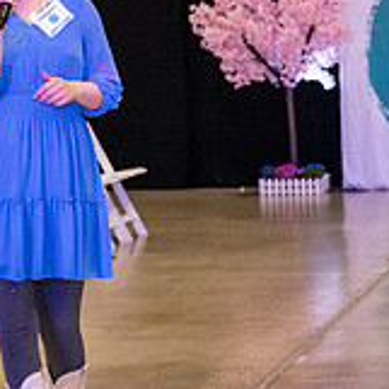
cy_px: 66
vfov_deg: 10.2
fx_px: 2174
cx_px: 133
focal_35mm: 171
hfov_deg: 10.2
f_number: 4
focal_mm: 56
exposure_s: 1/400
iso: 3200
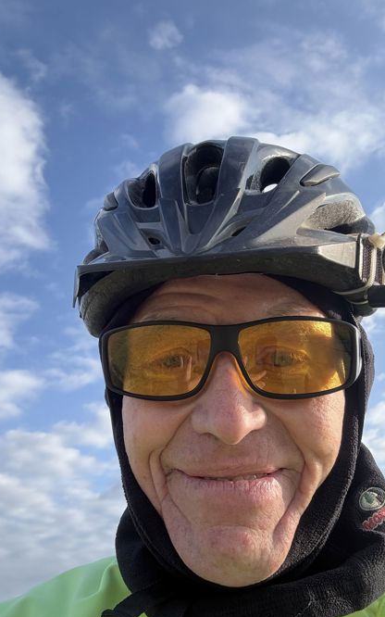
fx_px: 537
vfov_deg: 59.7
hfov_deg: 39.4
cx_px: 188
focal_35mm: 32
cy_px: 309
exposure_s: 1/462
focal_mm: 2.69
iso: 40
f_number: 1.9
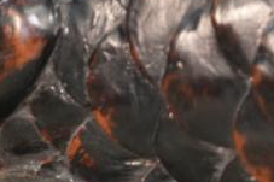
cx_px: -316
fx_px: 3818
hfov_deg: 4.1
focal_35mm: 502
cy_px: -137
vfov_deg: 2.7
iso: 2000
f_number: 4
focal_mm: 105
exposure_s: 1/125
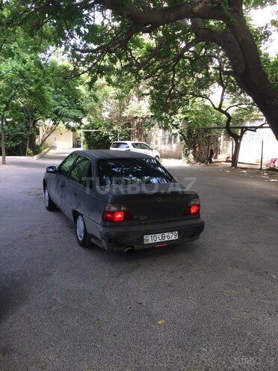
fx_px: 311
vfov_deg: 61.7
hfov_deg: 48.2
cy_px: 186
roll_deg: +0.9
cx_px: 139
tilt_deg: -13.7
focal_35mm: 29
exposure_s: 1/101
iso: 32
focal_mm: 4.15
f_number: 2.2
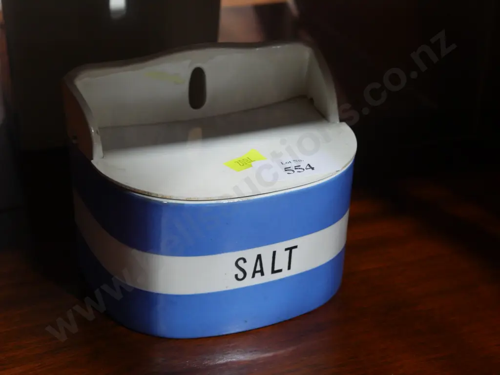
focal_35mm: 74
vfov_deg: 19.9
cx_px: 250
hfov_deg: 26.3
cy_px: 188
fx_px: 1069
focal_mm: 37
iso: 2000
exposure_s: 1/80
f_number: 6.3
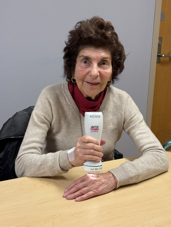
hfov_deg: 30.3
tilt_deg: -17.0
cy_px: 114
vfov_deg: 39.7
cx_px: 86
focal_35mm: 48
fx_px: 316
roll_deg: -1.1
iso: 200
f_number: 1.78
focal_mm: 6.76
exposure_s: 1/60
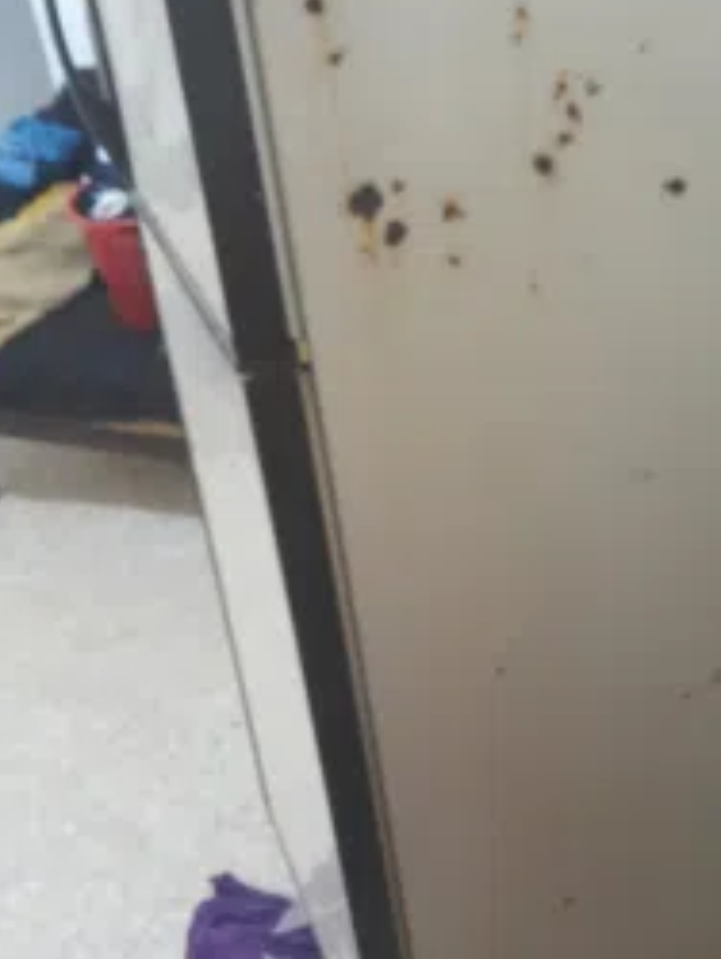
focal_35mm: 40
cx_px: 499
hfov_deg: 35.5
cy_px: 407
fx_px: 1109
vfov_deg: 46.6
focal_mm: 4.6
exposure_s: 1/24
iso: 640
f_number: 2
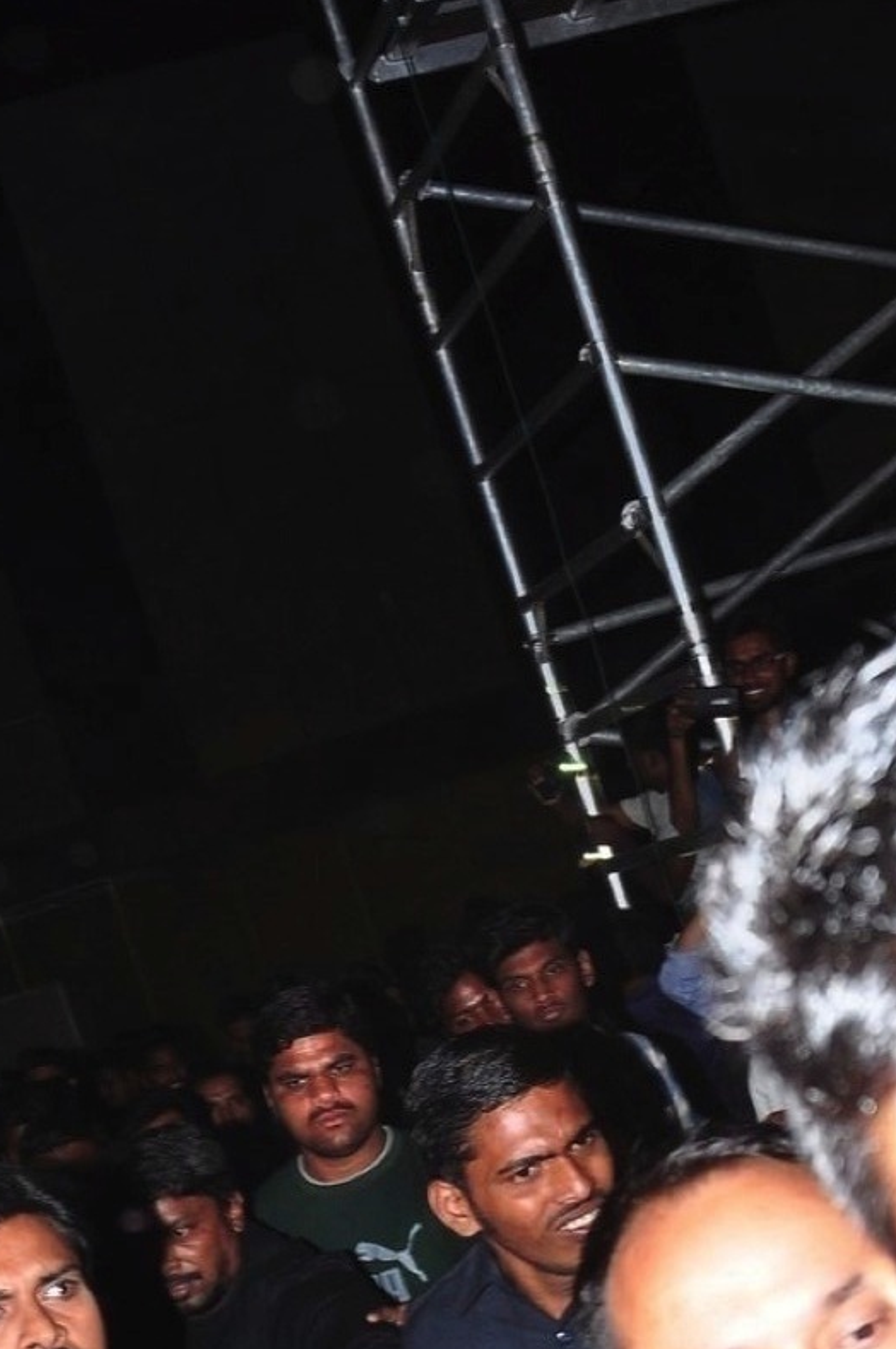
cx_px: 674
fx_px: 2700
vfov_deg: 27.6
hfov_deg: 18.7
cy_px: 1021
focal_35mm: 72
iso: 400
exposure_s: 1/160
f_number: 5
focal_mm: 21
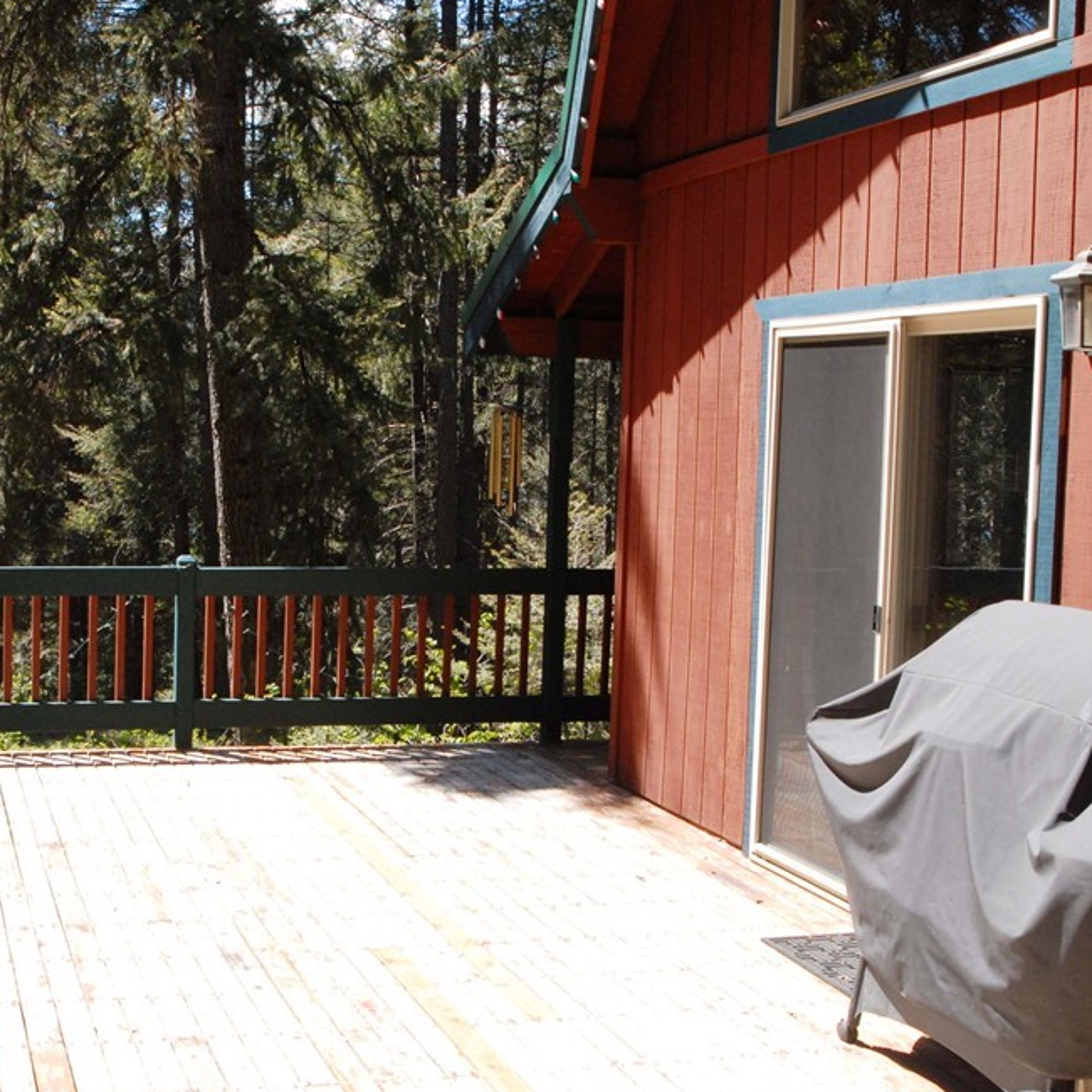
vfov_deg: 33.4
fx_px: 1820
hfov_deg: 33.1
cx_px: 352
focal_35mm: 51
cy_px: 556
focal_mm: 24
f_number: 8
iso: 400
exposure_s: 1/250
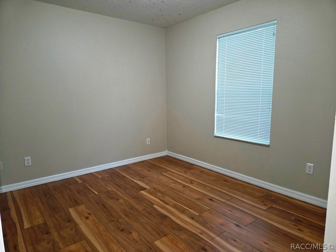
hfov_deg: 73.9
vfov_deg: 58.9
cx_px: 168
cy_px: 126
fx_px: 223
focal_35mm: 23
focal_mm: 5.4
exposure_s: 1/24
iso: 100
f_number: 1.8
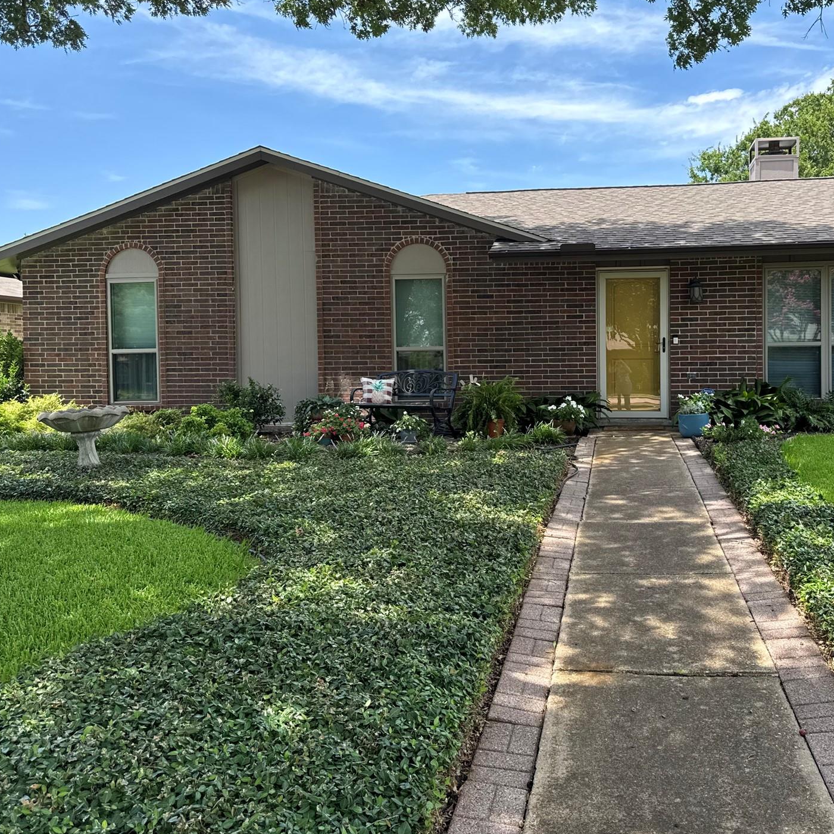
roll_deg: +0.0
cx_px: 534
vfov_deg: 52.5
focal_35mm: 31
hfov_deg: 51.8
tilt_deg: -0.9
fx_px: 845
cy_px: 384
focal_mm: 6.76
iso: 80
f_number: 1.78
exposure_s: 1/1425
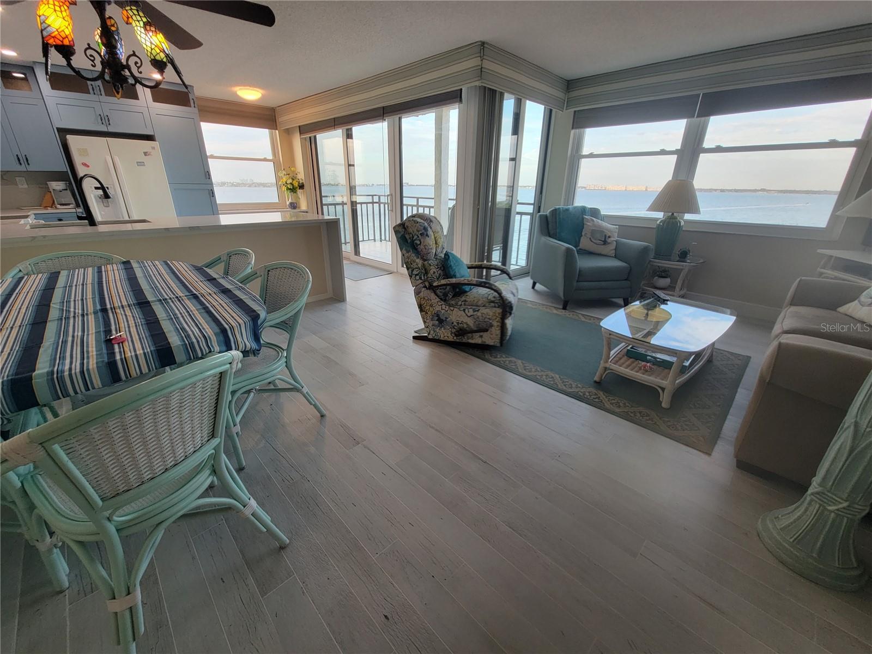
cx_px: 436
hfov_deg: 106.2
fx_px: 327
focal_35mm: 13
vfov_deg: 89.9
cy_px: 327
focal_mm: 2.2
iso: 80
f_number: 2.2
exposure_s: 1/60
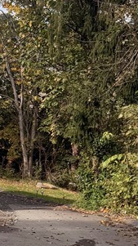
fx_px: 580
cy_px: 191
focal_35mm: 89
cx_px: -136
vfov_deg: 23.6
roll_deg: +0.7
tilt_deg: -14.6
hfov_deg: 12.1
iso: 80
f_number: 1.78
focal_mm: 6.76
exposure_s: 1/1855
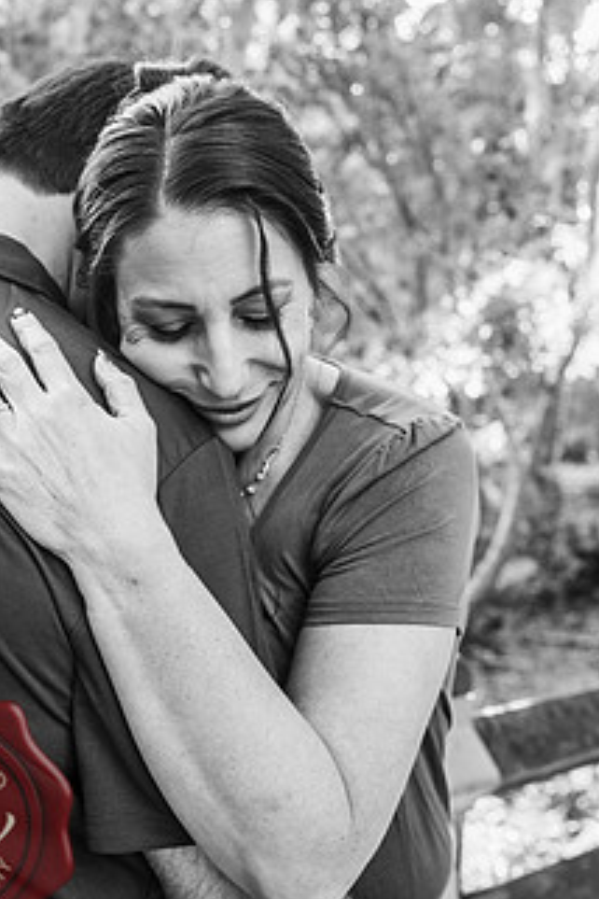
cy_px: 389
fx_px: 1223
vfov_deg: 40.3
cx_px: 204
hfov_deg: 27.4
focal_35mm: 49
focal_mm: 35
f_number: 4.5
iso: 500
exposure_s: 1/100
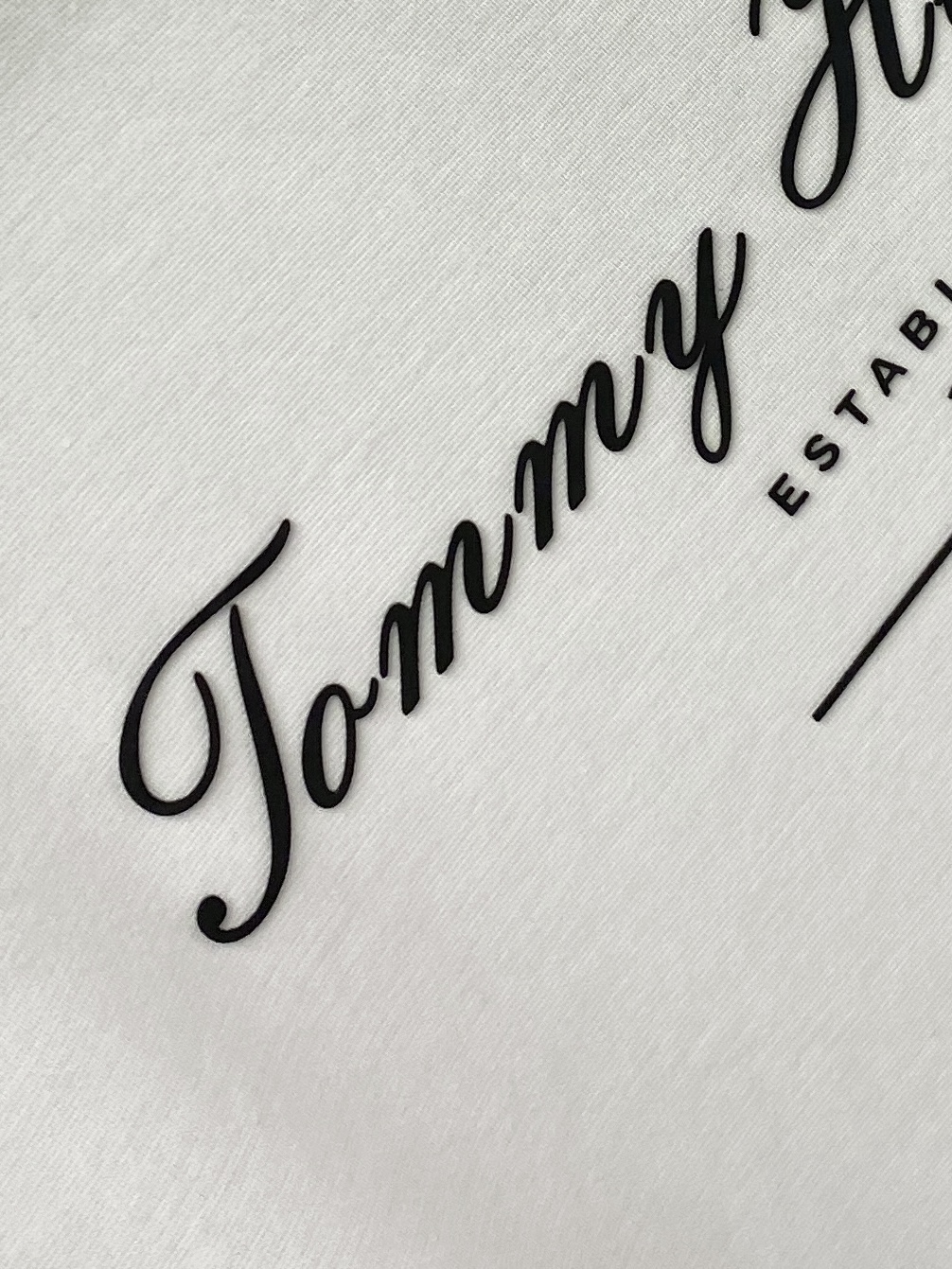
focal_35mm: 26
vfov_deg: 67.3
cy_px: 634
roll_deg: +42.8
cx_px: 476
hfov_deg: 53.1
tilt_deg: -14.9
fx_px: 953
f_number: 1.8
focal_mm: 4.25
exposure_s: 1/121
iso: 64
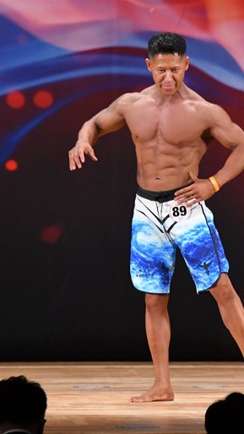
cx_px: 228
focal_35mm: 379
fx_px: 4361
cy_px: 217
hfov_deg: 3.2
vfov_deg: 5.7
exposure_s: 1/400
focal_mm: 160
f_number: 5.6
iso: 3200
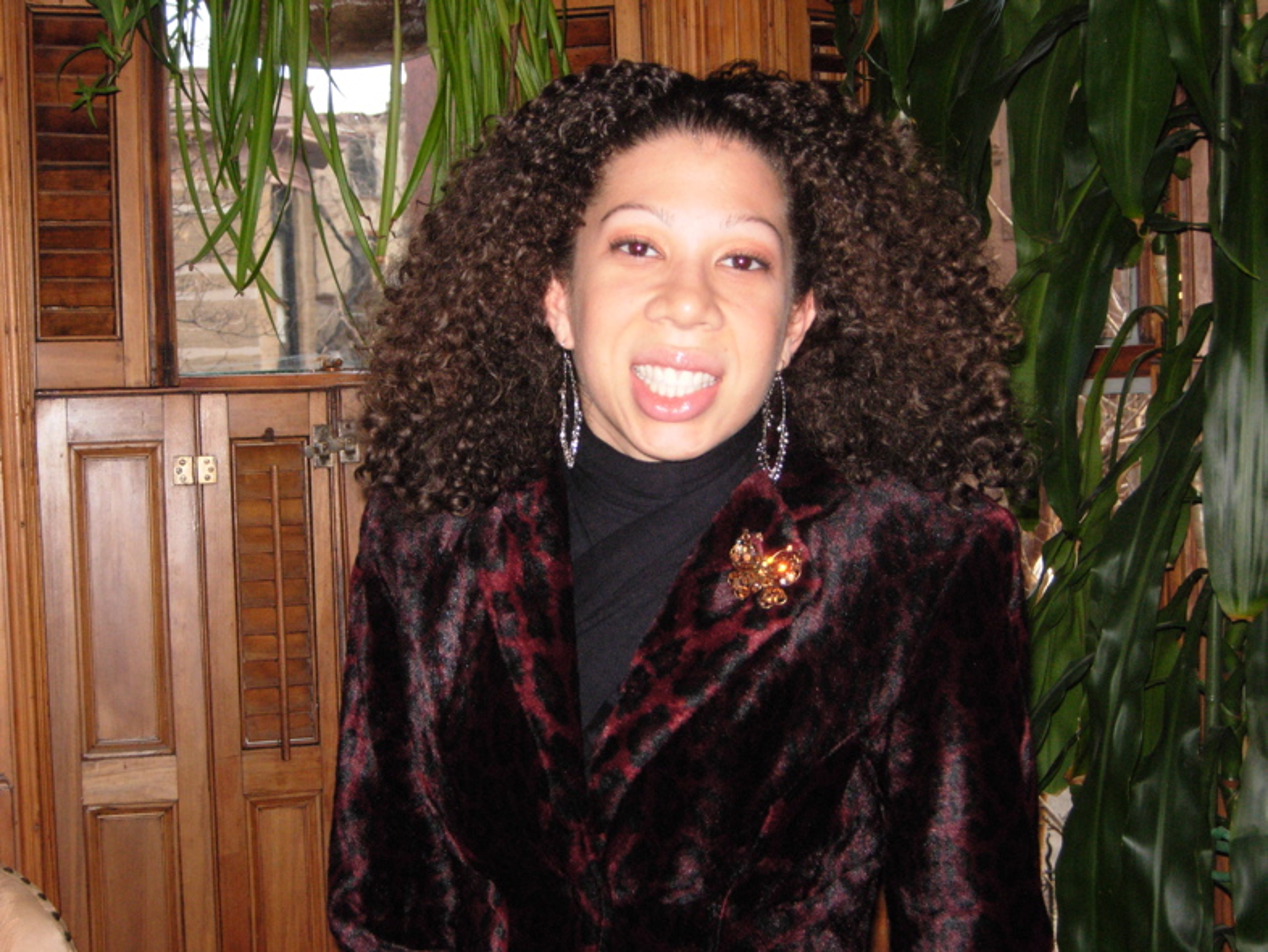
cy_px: 476
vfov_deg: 23.7
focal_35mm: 62
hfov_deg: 31.2
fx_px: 2272
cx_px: 634
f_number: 3.5
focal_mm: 12.9
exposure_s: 1/181
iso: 200
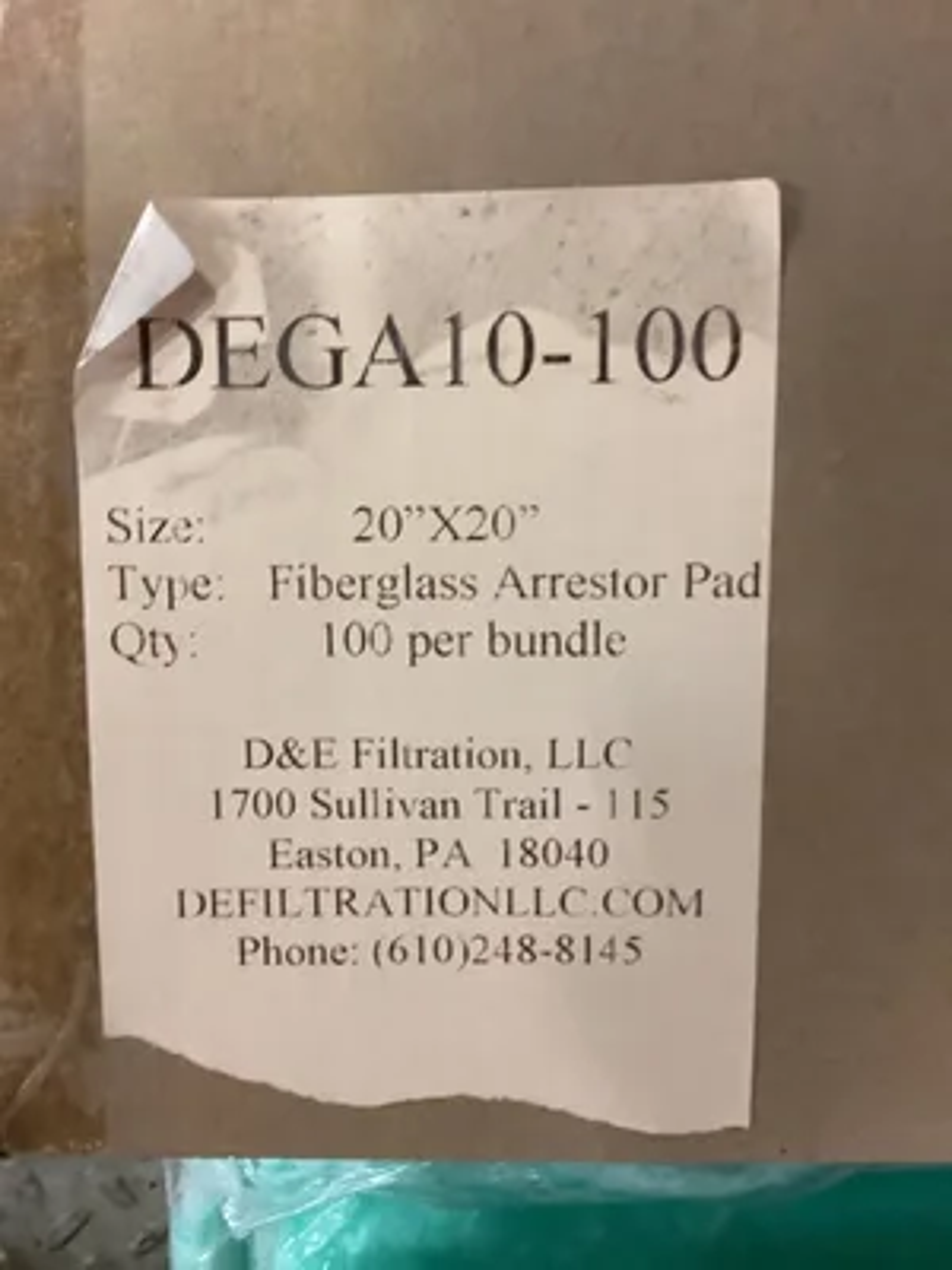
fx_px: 1137
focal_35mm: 31
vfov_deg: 58.4
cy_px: 635
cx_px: 476
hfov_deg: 45.4
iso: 400
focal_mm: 3.3
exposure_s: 1/40
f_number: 2.4
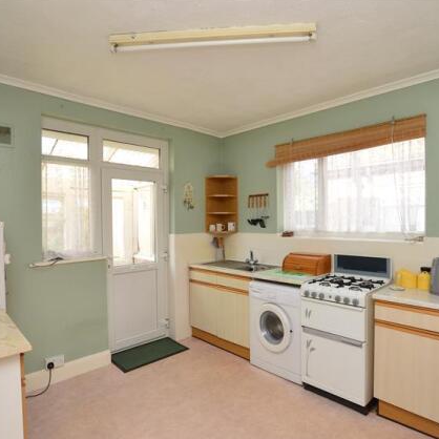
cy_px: 223
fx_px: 287
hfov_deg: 74.7
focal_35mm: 20
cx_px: 234
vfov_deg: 74.8
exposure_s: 1/50
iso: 200
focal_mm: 10
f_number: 5
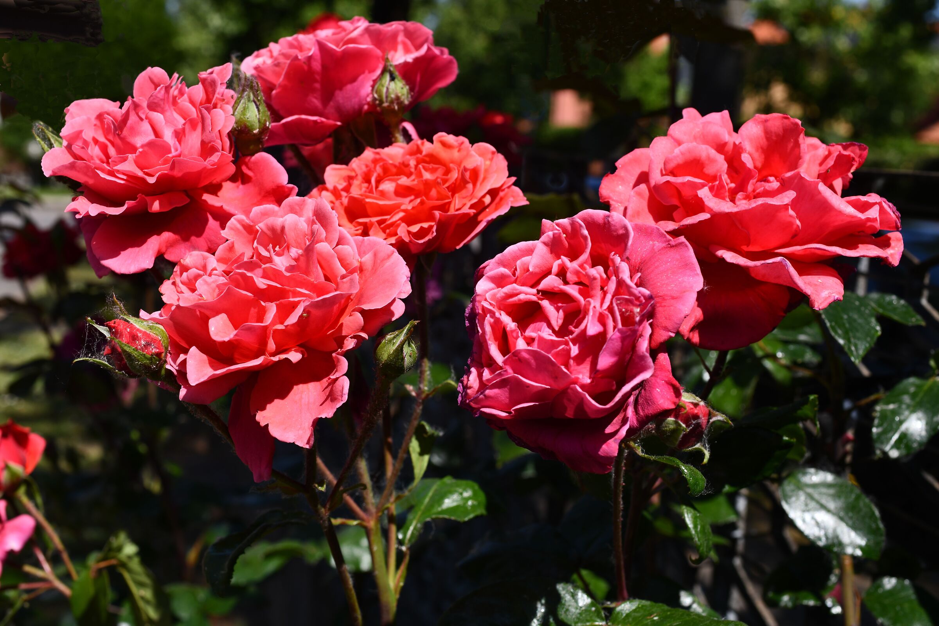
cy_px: 313
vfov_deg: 27.0
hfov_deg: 39.6
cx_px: 470
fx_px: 1304
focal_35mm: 50
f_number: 9
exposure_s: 1/320
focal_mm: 50
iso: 100
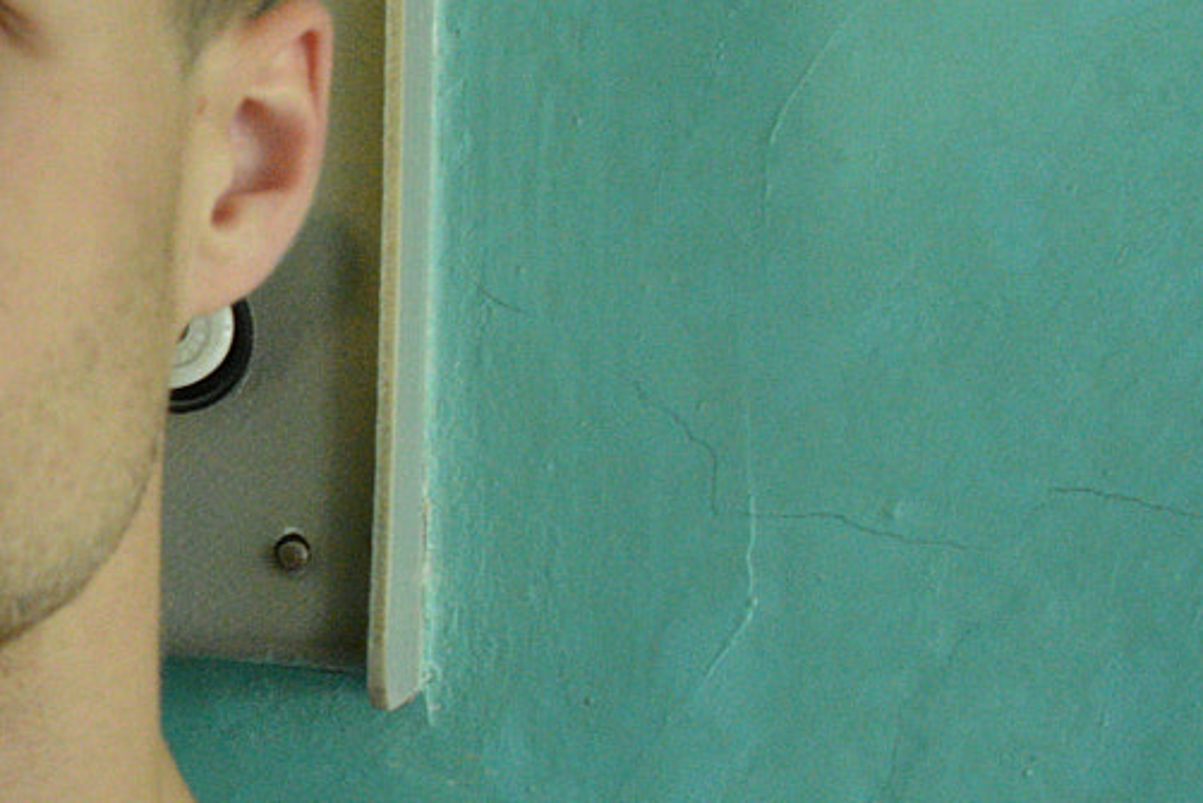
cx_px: -364
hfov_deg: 21.4
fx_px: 2874
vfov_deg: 15.9
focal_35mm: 86
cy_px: 278
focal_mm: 18
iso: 3200
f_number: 5.6
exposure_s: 1/60
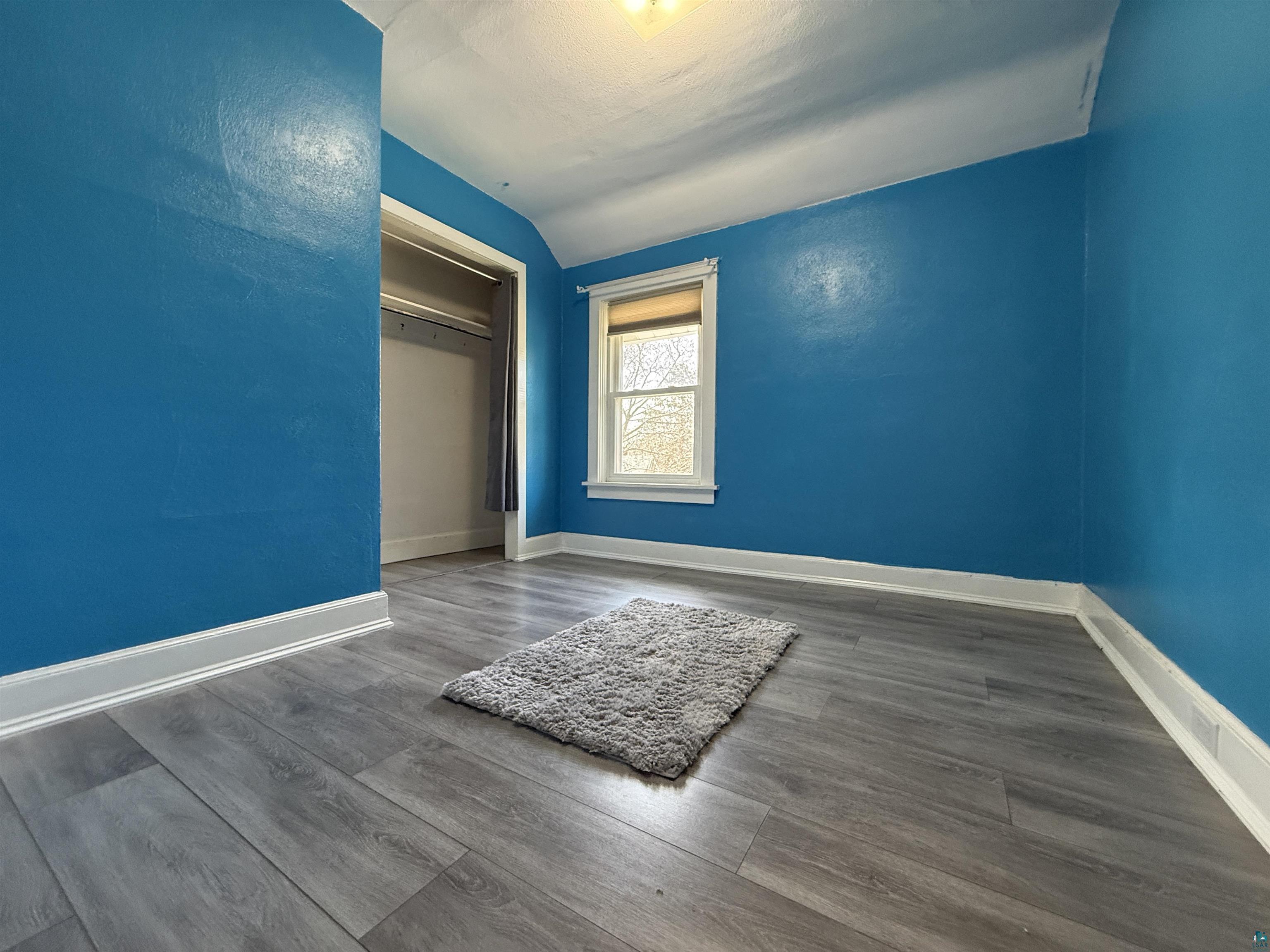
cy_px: 476
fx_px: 514
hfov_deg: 102.1
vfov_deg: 85.7
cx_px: 635
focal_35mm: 14
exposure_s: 1/120
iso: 500
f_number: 2.2
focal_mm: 2.22
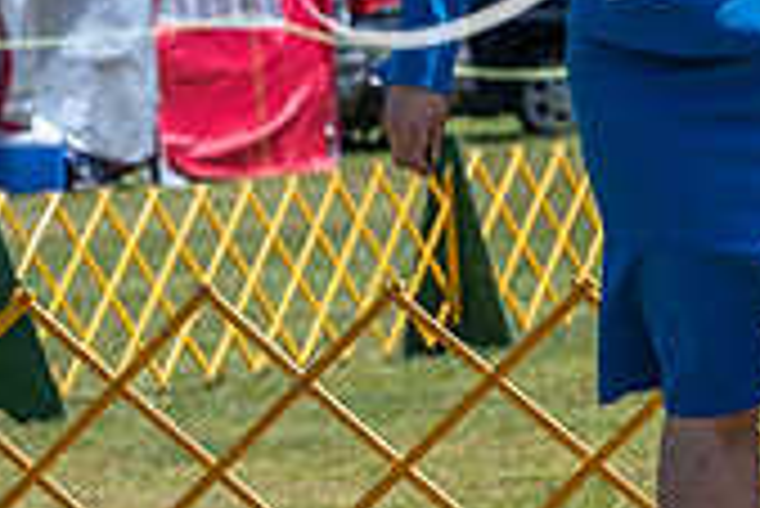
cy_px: 128
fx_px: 8937
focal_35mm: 423
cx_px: 940
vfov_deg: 3.3
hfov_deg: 4.9
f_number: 7.1
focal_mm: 123
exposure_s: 1/1600
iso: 640
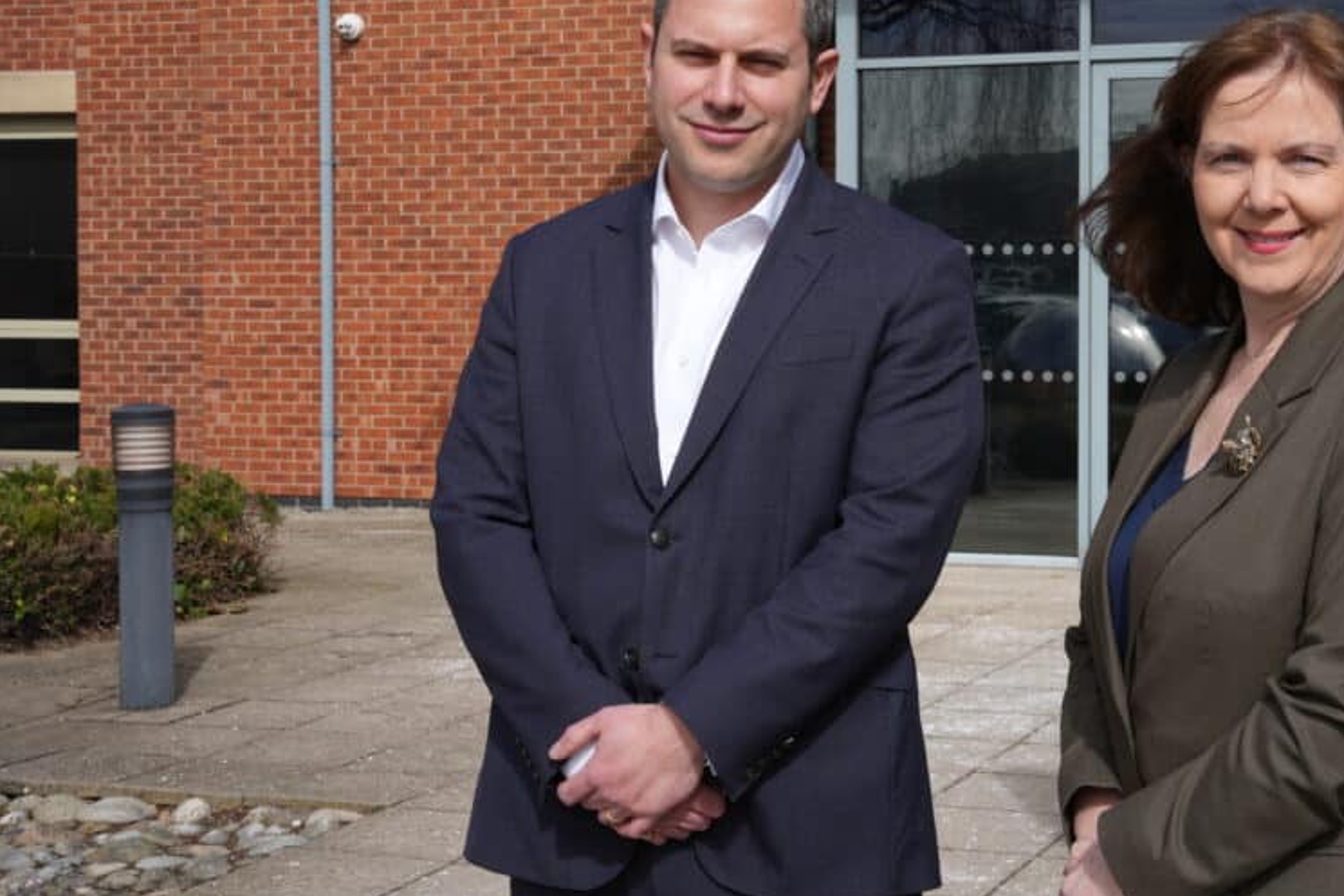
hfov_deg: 30.2
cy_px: 351
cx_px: 920
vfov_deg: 20.6
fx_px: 2464
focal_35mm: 66
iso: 100
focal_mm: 48
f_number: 18
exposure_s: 1/60
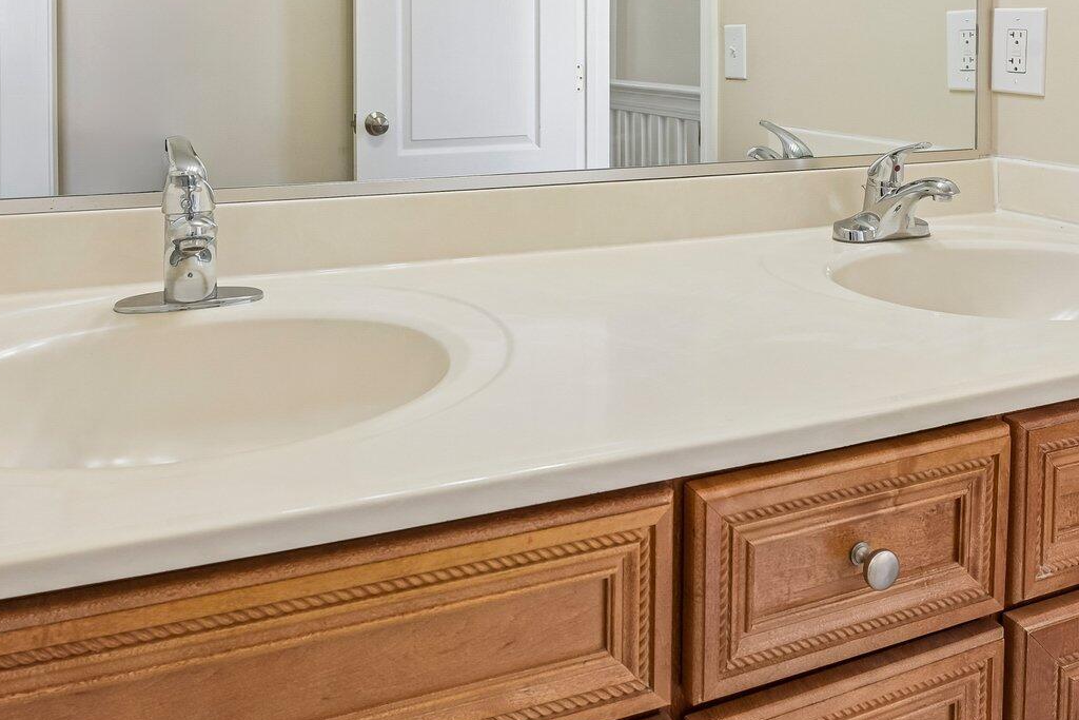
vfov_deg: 39.5
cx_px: 472
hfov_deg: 61.7
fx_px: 899
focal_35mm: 30
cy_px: 35
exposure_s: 1/20
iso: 200
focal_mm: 15
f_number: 9
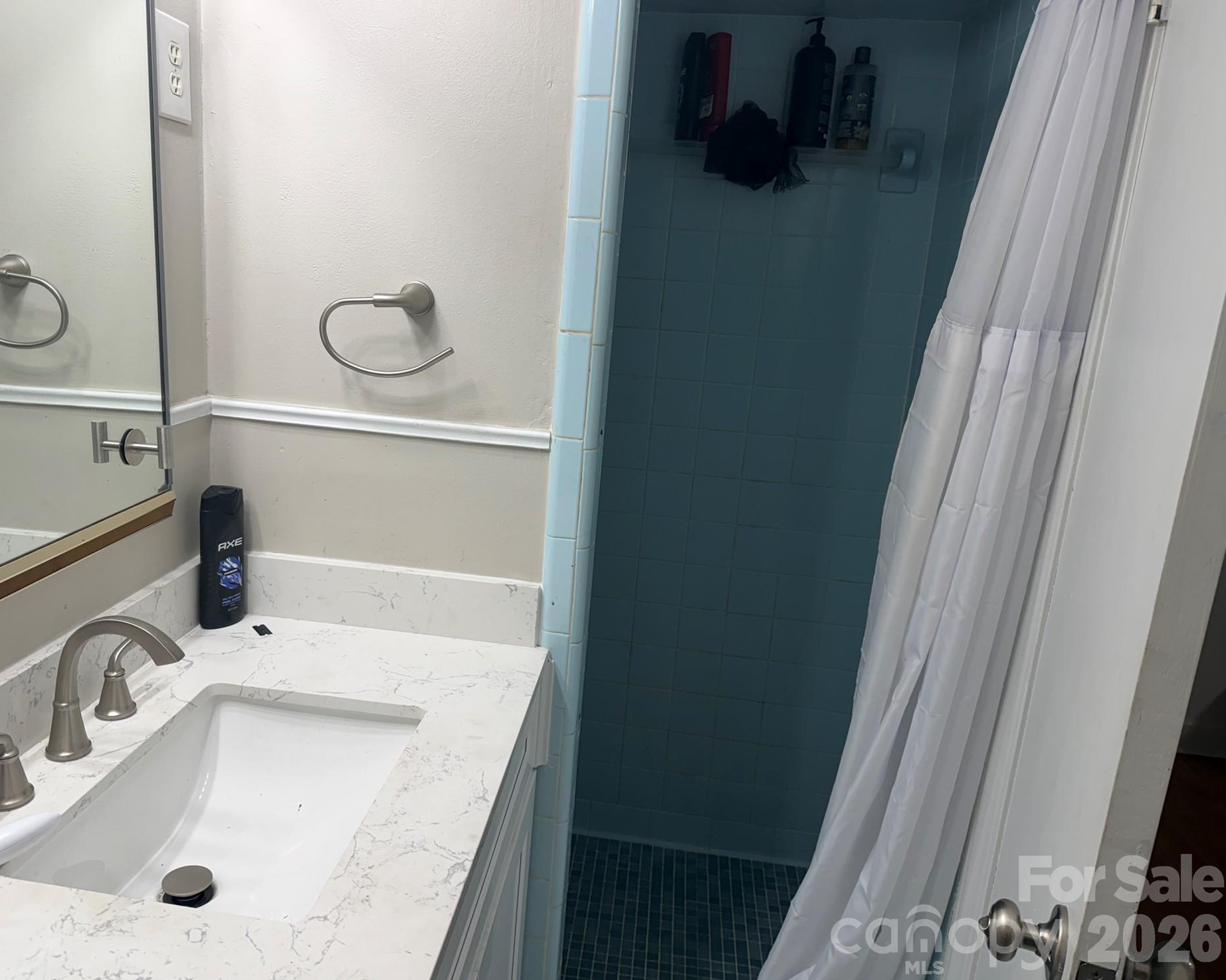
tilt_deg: -13.7
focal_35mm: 26
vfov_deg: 54.9
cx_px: 550
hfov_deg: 65.9
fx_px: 943
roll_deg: -3.6
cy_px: 476
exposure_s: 1/120
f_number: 1.78
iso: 64
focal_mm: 6.76
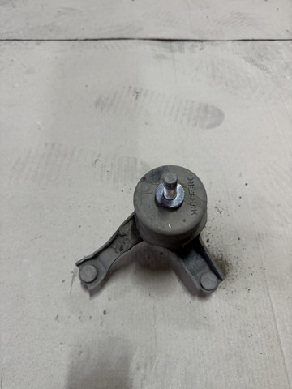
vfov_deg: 71.6
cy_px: 194
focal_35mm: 24
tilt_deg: -60.0
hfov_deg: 56.8
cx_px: 146
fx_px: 270
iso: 320
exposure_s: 1/60
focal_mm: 6.76
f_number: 1.78
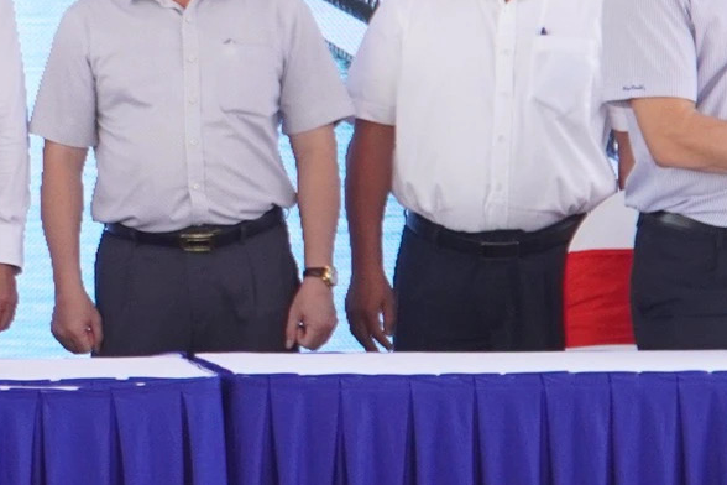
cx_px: -385
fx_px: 3695
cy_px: -15
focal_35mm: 183
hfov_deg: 10.8
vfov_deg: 7.5
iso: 640
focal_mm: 28
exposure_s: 1/400
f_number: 4
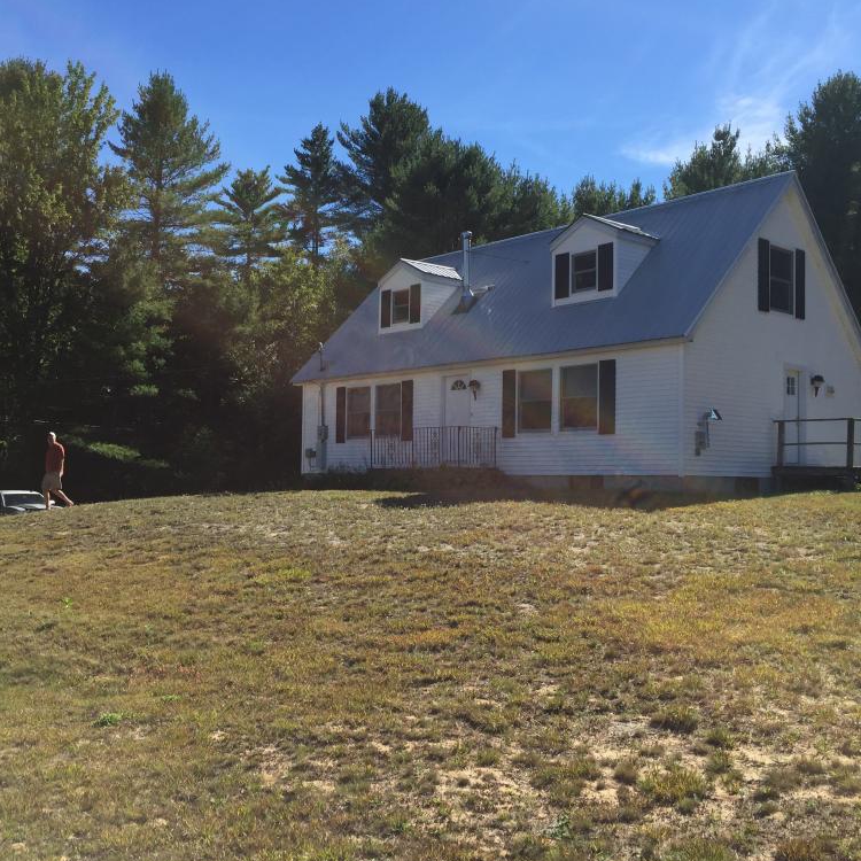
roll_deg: -3.1
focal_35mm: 35
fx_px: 985
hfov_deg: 47.2
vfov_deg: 47.2
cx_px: 403
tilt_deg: +2.1
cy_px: 434
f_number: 2.2
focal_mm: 4.15
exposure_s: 1/1883
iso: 32
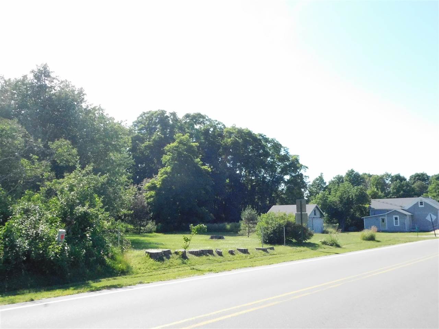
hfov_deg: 60.0
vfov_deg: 46.8
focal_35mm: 30
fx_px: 380
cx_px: 220
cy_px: 164
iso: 1600
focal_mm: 5.3
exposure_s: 1/1500
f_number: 6.4
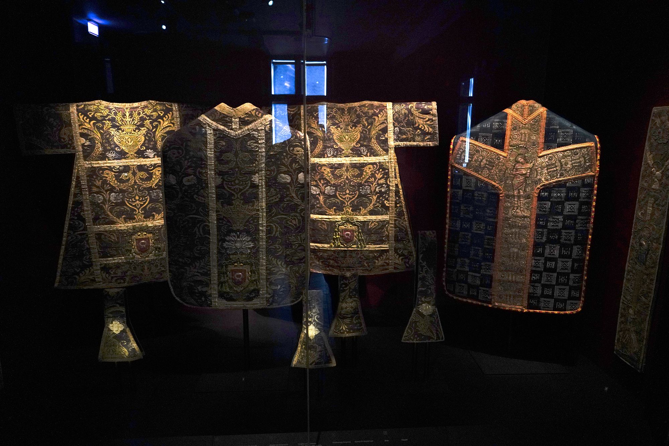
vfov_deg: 53.1
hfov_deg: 73.7
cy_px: 223
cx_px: 334
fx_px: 446
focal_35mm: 24
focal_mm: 24
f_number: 2.8
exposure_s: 1/80
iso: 3200
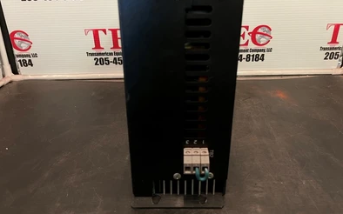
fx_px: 262
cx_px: 173
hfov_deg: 66.5
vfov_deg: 44.3
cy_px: 88
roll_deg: +1.4
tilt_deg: -23.3
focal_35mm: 28
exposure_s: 1/59
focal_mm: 5.1
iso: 320
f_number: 1.6
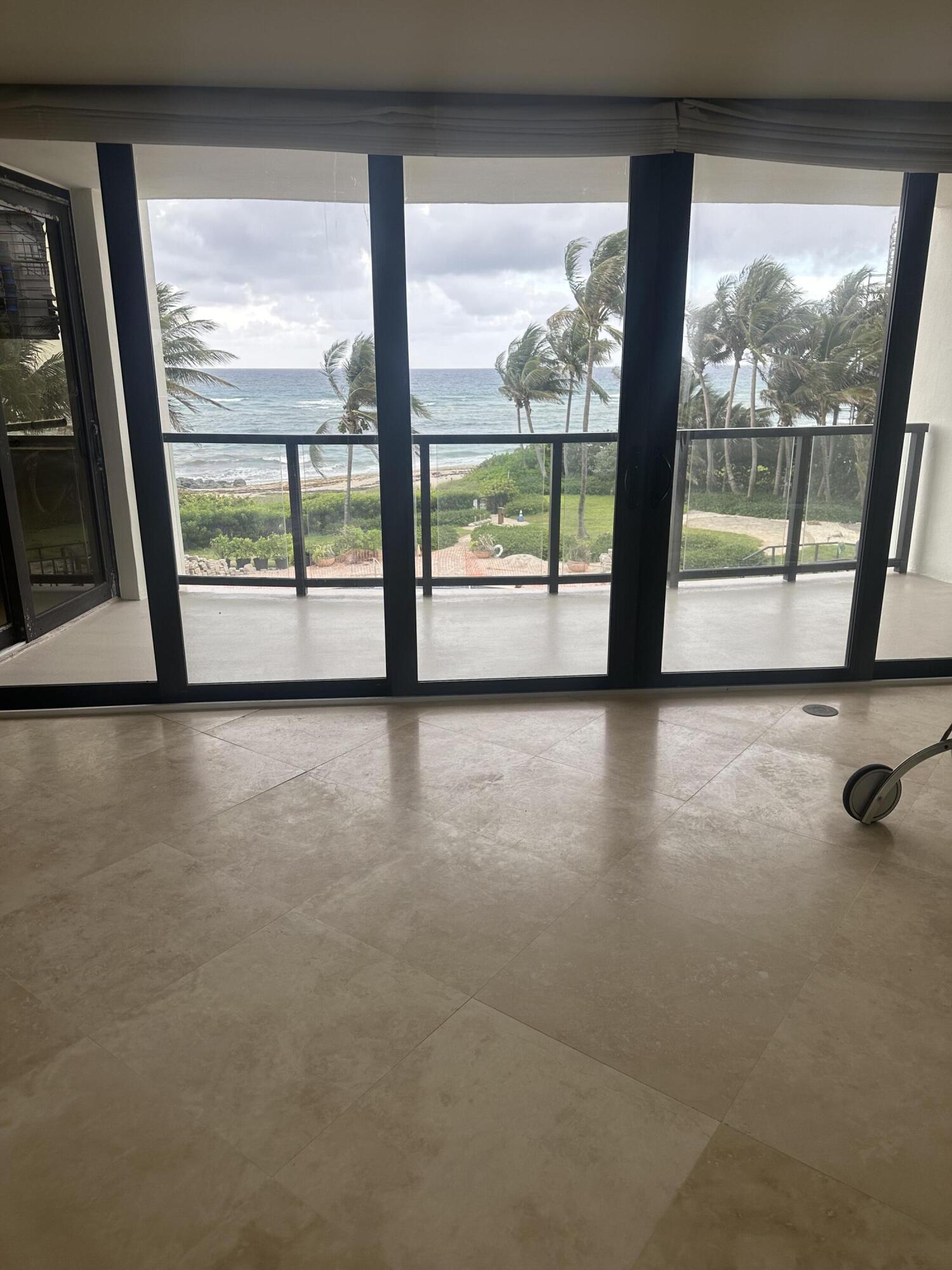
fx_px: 880
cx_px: 476
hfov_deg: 56.8
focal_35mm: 24
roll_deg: -0.4
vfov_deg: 71.6
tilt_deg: -17.4
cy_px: 635
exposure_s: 1/275
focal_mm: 6.86
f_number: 1.78
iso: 80
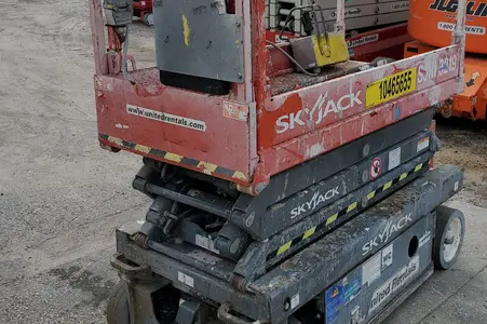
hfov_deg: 44.3
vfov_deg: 30.2
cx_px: 292
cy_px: 101
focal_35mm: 44
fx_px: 595
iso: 50
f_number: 2.4
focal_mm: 4.3
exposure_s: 1/613
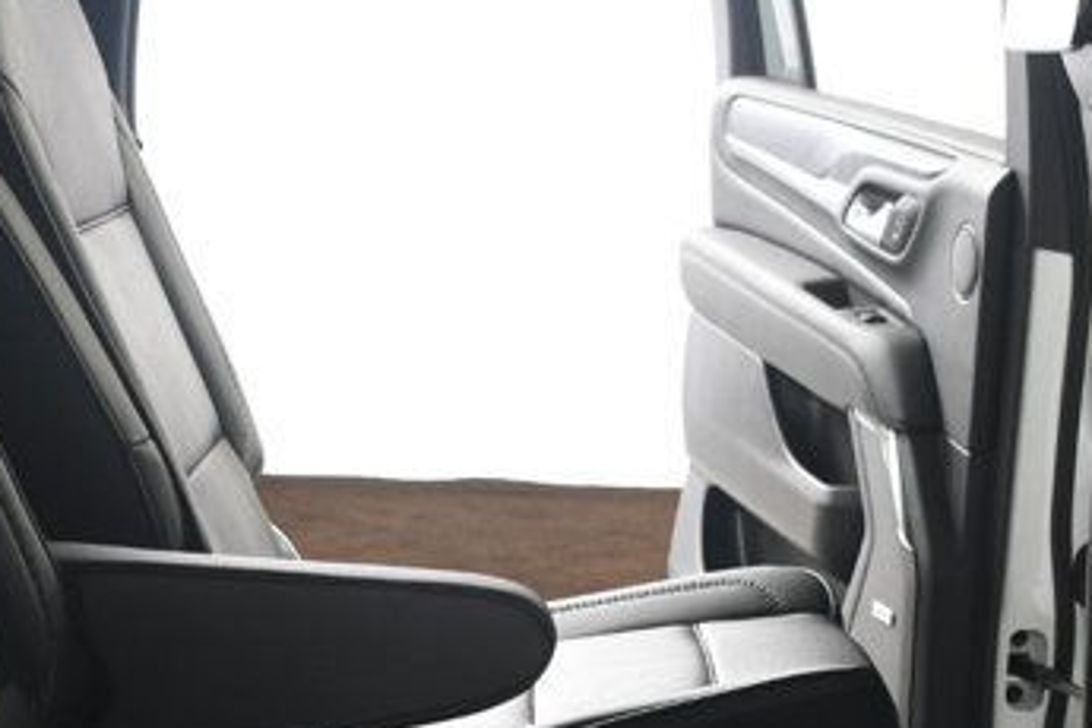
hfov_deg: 22.9
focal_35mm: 89
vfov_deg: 15.0
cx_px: 563
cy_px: 788
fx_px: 2699
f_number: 3.5
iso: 100
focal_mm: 20
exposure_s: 1/160
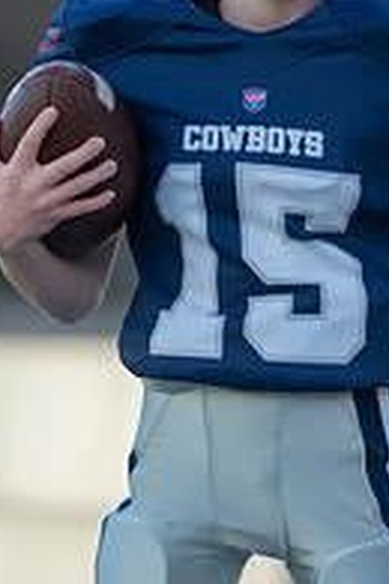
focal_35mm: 462
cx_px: 272
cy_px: 142
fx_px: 7488
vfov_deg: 4.5
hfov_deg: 3.0
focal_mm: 155
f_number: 2.8
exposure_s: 1/500
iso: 100
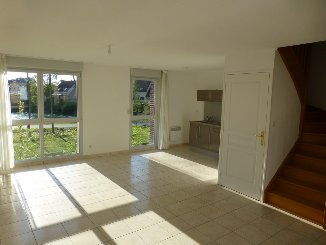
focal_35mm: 25
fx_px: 235
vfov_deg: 54.9
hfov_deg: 69.4
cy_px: 122
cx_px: 163
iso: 100
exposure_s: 1/400
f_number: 4
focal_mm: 4.3
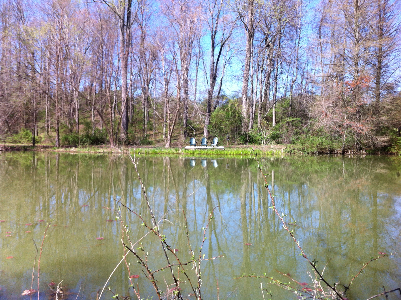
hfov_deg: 52.7
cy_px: 150
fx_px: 405
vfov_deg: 40.6
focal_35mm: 35
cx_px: 200
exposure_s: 1/718
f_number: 2.8
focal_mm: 3.85
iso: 80
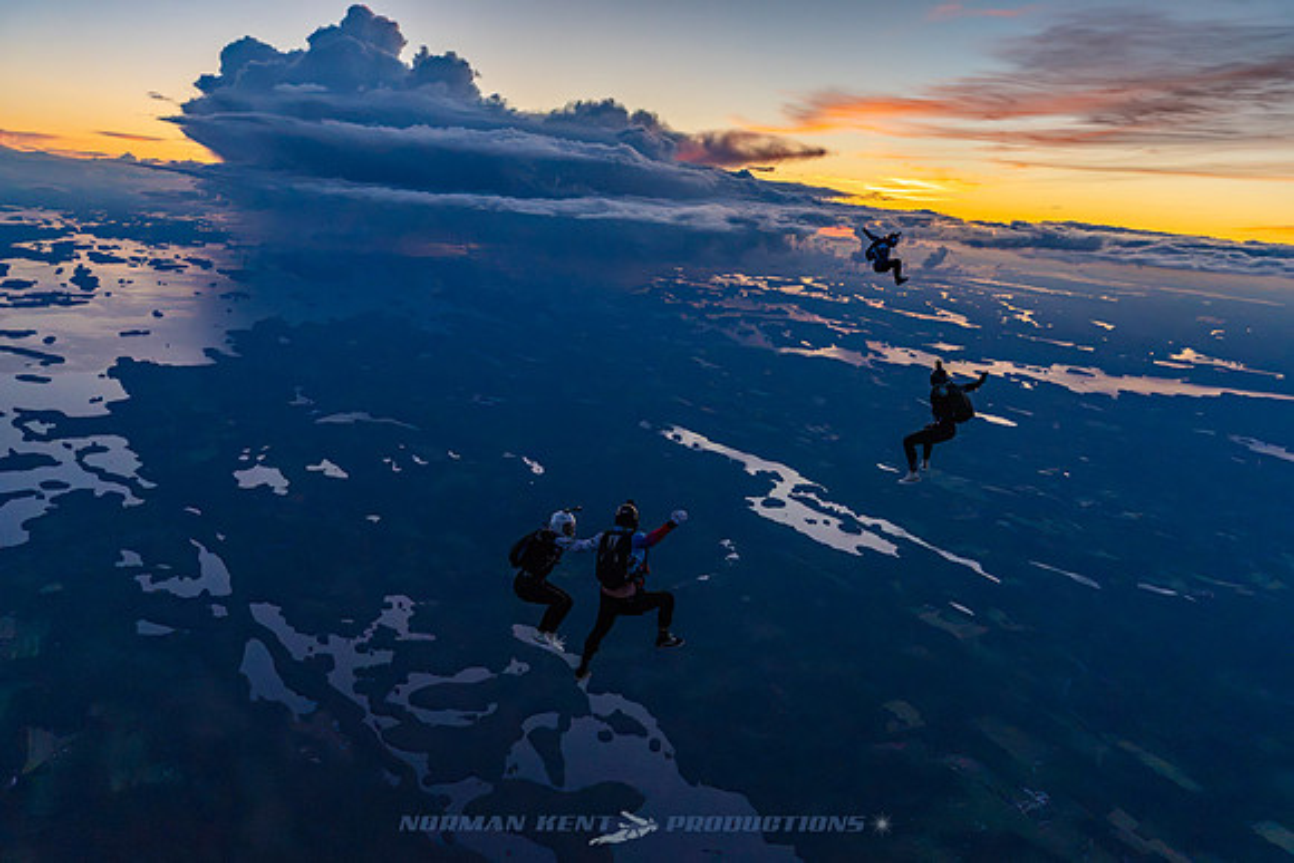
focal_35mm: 28
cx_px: 647
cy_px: 432
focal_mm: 28
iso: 1000
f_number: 4
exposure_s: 1/2000
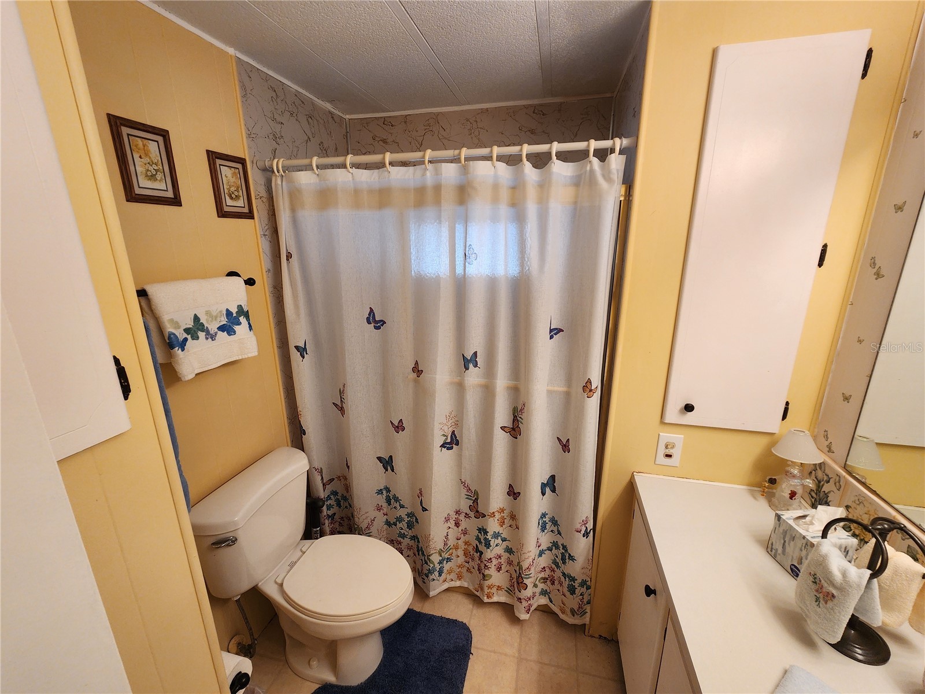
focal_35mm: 13
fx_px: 347
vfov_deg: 89.9
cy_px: 347
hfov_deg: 106.2
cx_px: 462
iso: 160
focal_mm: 2.2
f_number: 2.2
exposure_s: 1/60
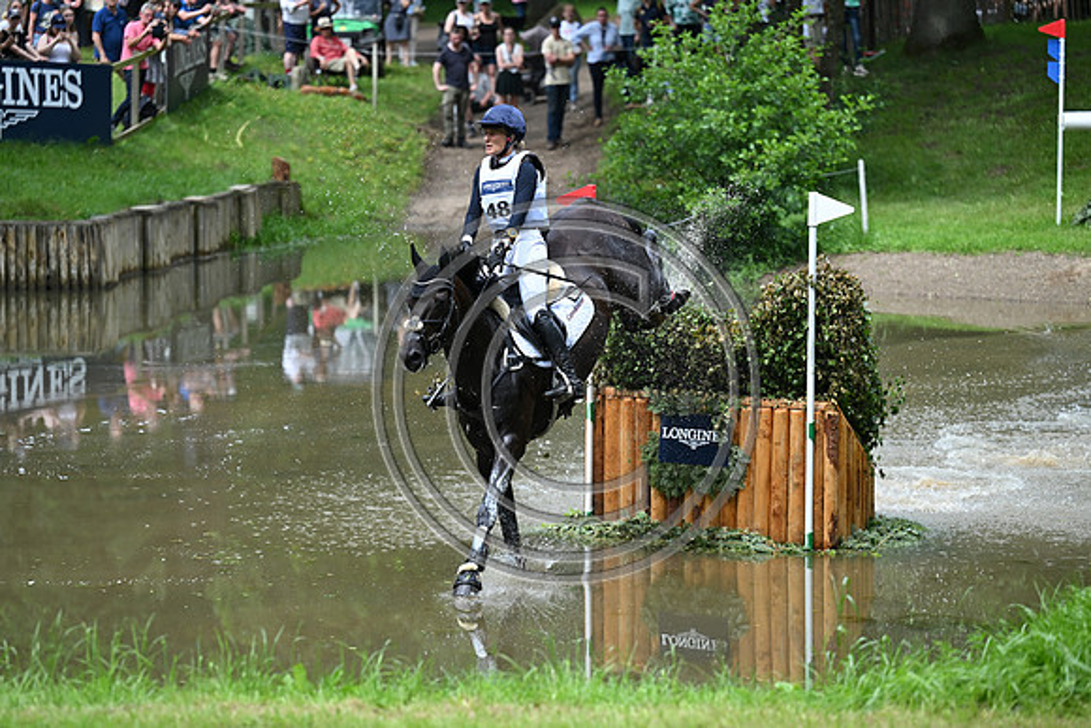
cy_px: 364
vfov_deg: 9.2
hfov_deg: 13.7
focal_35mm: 150
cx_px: 546
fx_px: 4547
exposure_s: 1/1250
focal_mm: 150
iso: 360
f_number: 3.5
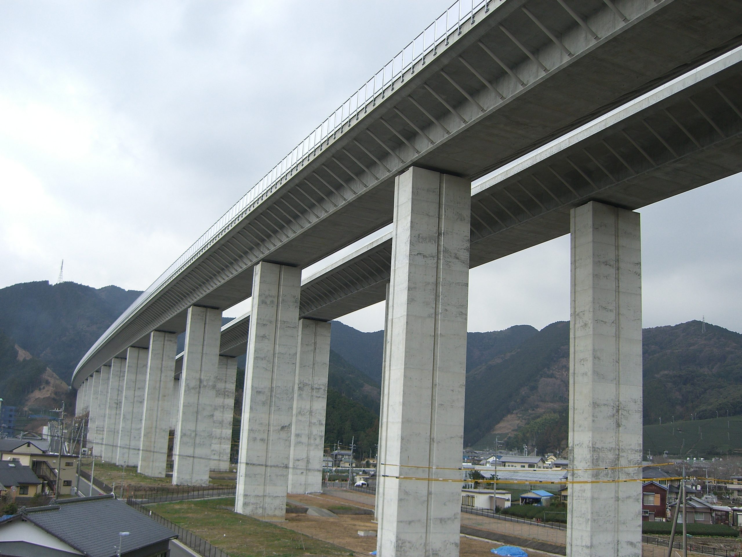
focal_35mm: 38
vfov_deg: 37.7
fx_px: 815
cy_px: 278
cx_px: 371
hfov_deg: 49.0
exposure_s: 1/125
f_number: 2.8
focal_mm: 7.9
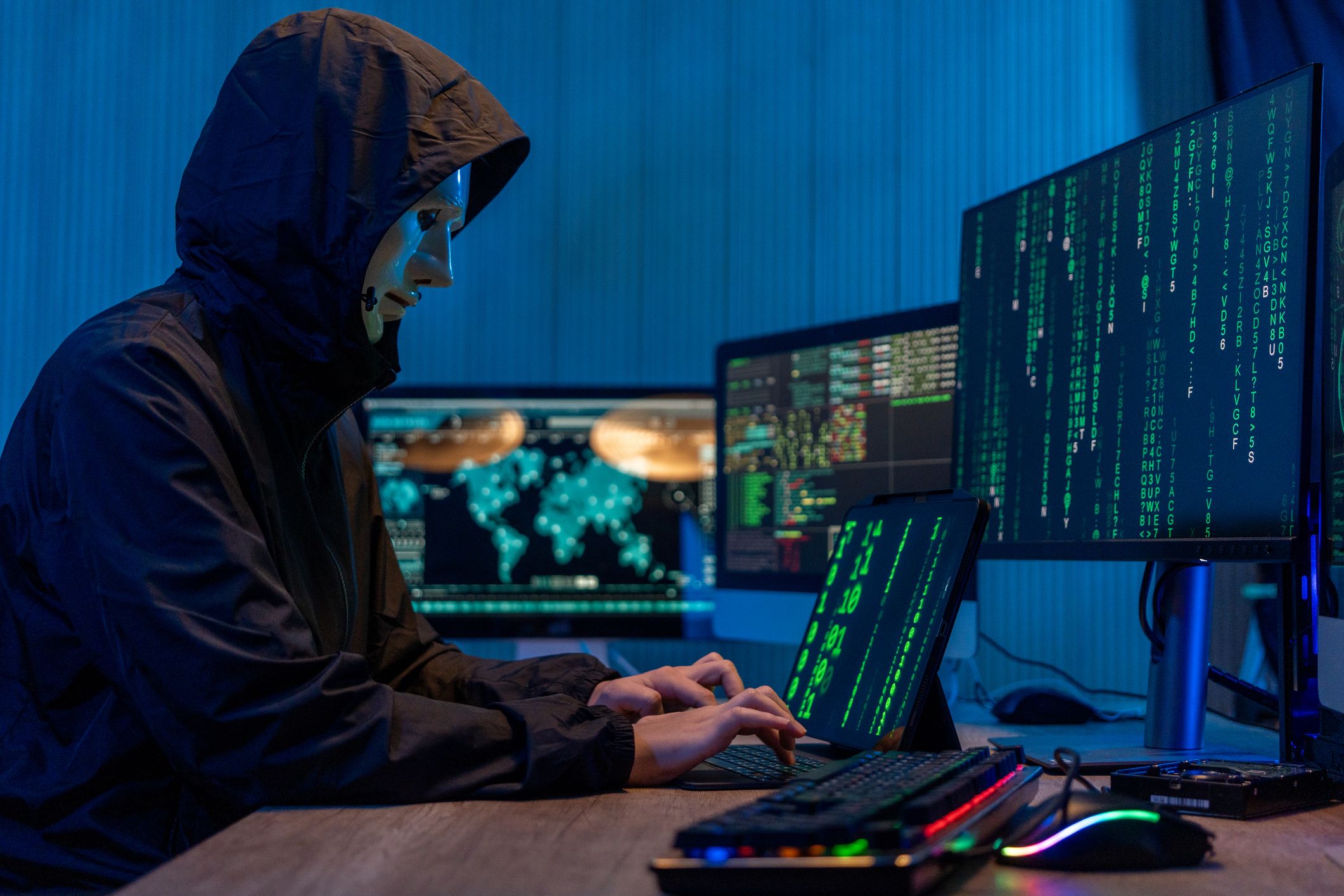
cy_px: 448
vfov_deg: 27.0
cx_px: 672
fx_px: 1867
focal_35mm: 50
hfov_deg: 39.6
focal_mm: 50
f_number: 2.8
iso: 1250
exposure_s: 1/125
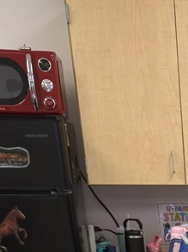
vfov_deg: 18.8
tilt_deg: -22.6
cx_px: 304
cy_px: 436
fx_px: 610
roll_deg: -1.0
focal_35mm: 84
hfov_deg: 15.7
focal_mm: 6.76
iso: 125
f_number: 1.78
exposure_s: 1/120
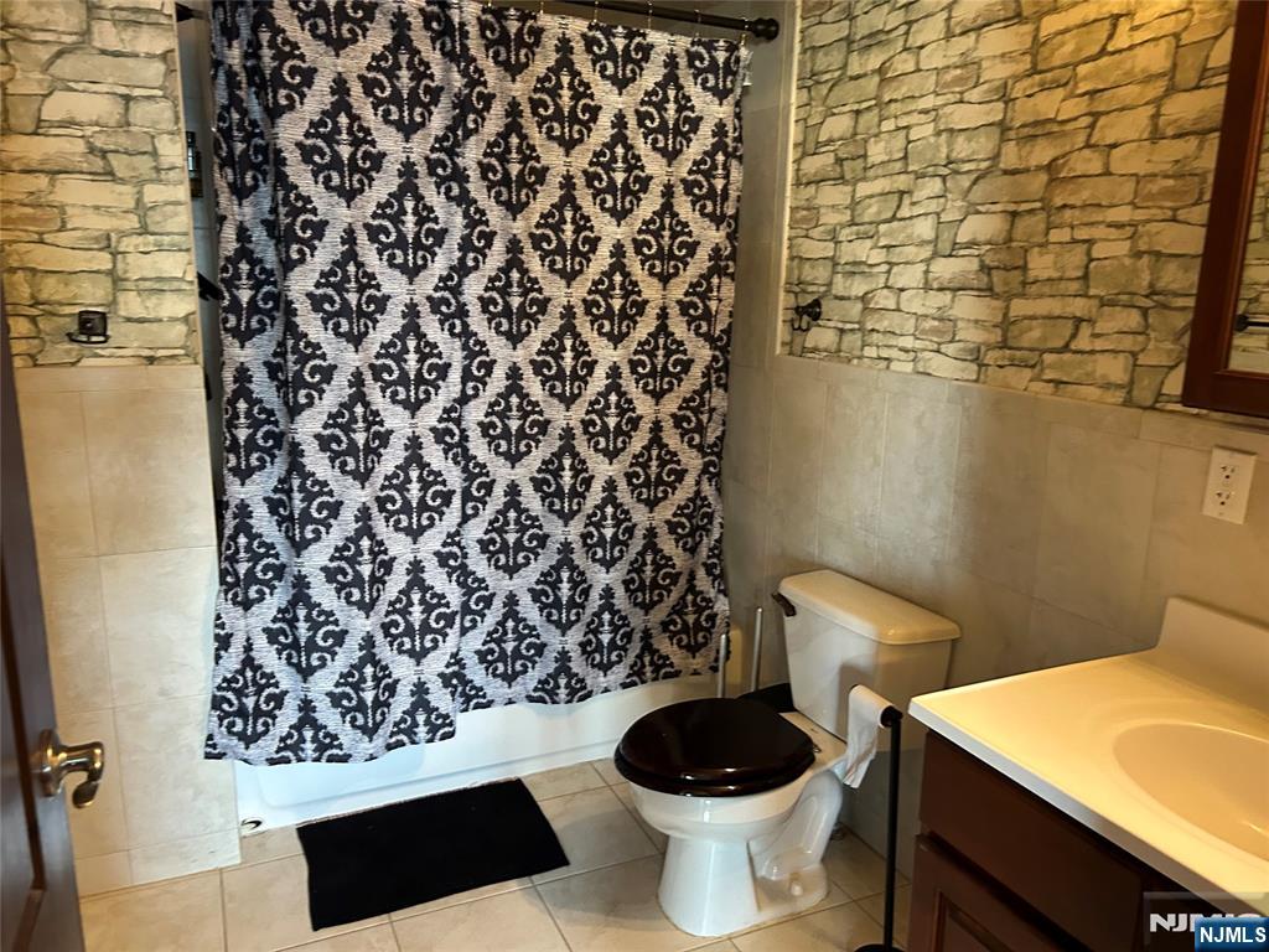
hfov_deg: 67.3
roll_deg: -1.9
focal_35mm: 26
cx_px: 634
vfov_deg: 53.1
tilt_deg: -12.2
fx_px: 953
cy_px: 476
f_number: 1.5
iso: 400
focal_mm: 5.7
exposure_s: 1/60
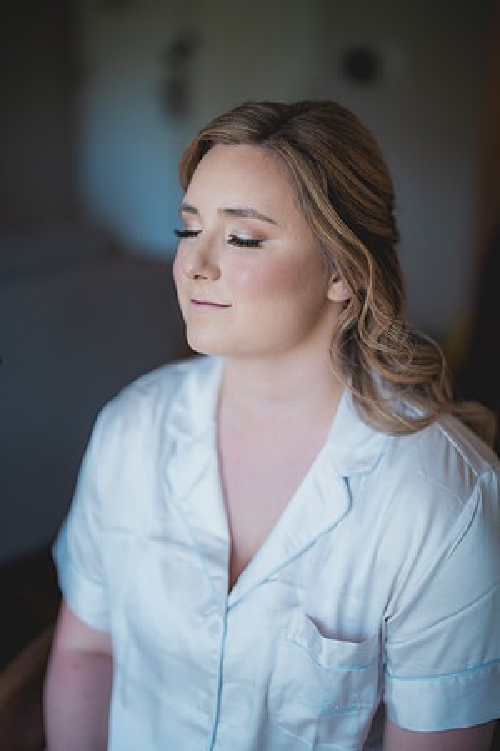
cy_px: 376
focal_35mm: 50
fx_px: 1042
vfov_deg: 39.6
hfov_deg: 27.0
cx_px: 250
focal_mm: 50
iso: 200
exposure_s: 1/320
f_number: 1.2
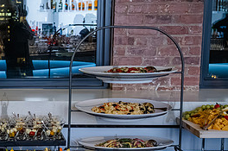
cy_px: 107
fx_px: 487
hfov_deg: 25.2
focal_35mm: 77
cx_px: 3
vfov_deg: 17.6
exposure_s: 1/250
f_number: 4.5
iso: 12800
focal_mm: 35
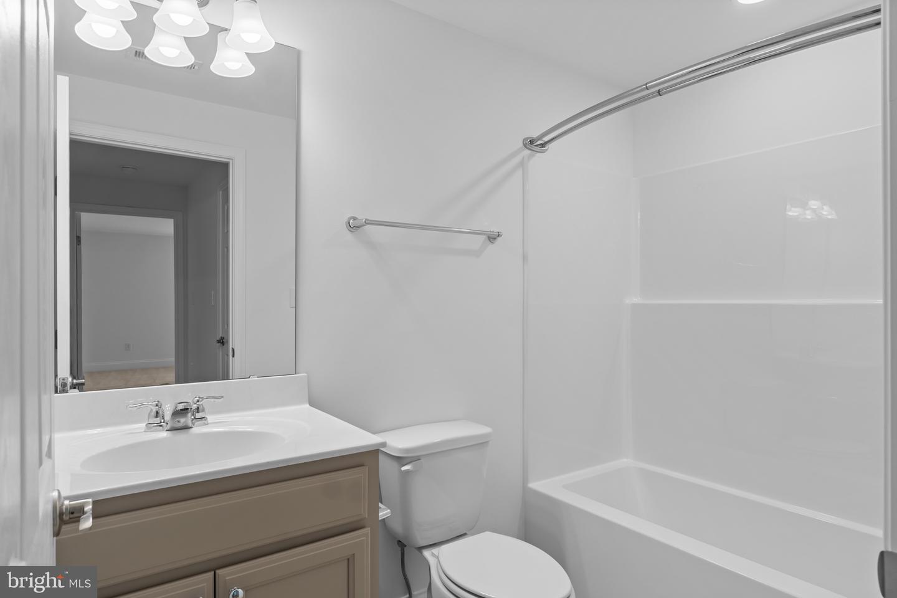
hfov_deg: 82.4
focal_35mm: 21
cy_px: 299
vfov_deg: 60.6
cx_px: 448
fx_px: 512
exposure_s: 1/3
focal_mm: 13.7
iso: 200
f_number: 7.1
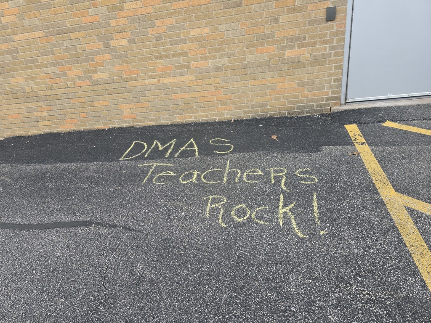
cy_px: 162
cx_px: 216
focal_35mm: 23
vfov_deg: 58.9
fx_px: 286
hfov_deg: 73.9
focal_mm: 6.3
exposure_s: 1/180
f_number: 1.7
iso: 16
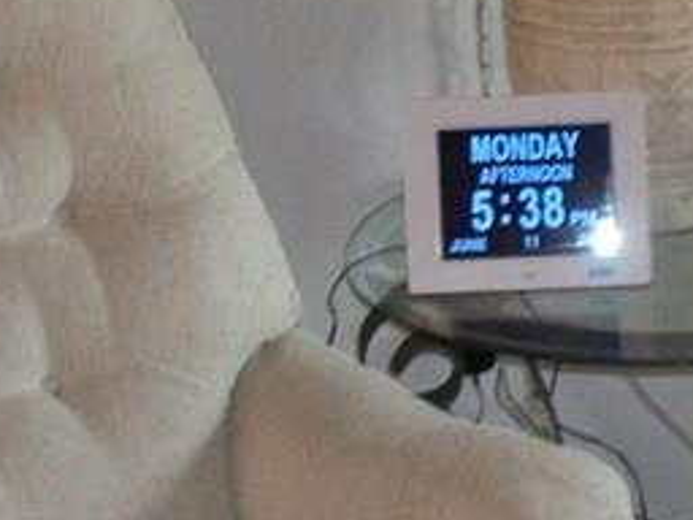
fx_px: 2803
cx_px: 736
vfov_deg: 10.5
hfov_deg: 13.8
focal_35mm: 140
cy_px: 24
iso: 200
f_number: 2.8
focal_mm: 7.54
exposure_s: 1/30
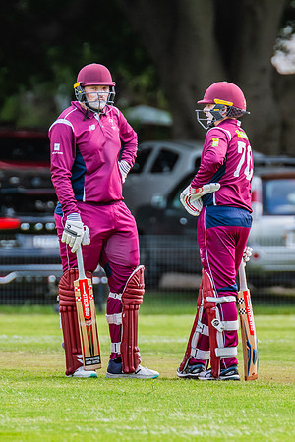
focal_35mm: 1024
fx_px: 12583
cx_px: 169
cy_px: 213
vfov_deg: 2.0
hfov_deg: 1.3
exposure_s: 1/800
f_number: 7.1
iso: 800
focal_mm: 600
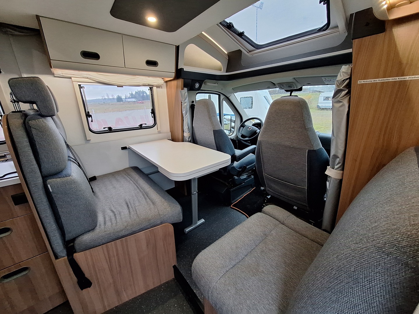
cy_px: 157
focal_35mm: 13
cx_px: 210
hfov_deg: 106.2
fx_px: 157
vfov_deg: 89.9
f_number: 2.2
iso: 200
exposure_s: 1/50
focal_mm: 1.74
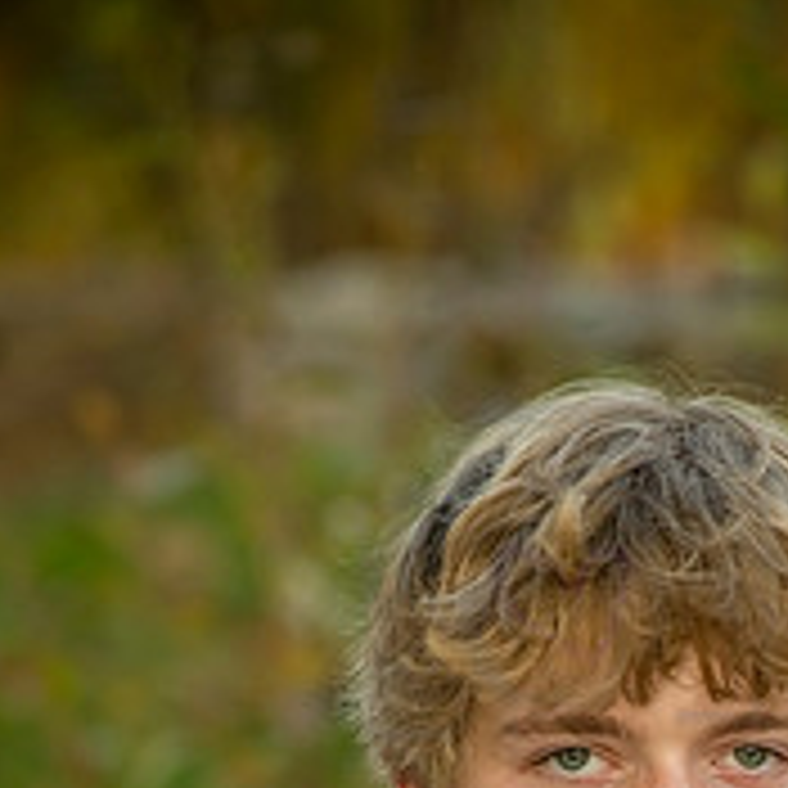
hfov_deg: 4.7
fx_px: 9581
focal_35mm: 372
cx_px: 581
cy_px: 1004
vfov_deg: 4.7
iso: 800
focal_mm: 170
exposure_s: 1/400
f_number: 5.6
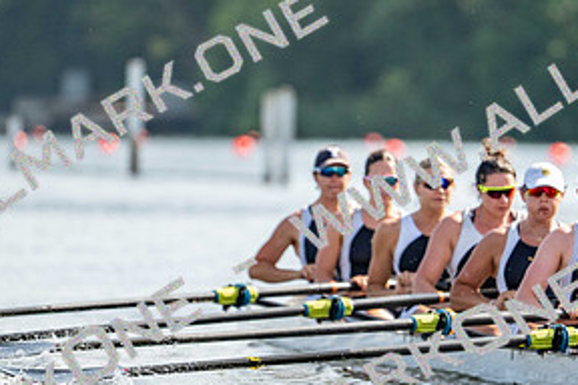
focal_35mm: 806
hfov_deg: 2.6
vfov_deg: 1.7
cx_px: 538
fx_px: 12940
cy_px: 256
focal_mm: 400
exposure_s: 1/2500
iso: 720
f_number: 4.5
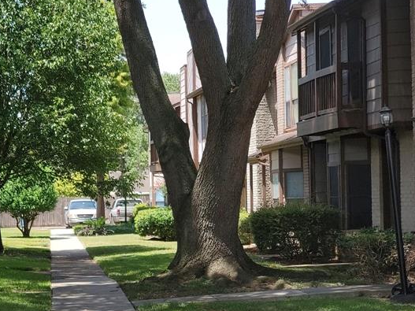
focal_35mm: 101
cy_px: 217
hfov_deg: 19.2
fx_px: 1211
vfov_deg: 14.6
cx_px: 64
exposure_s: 1/431
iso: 50
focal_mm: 6
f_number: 2.1
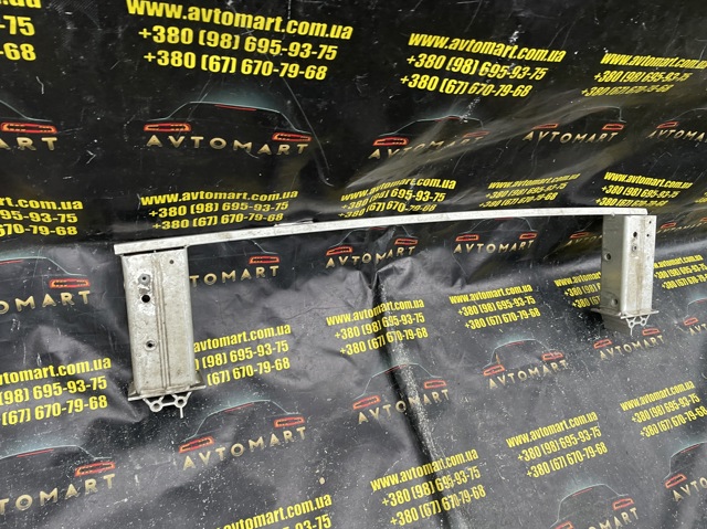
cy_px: 264
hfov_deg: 67.3
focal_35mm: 26
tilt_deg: -47.9
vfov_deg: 53.0
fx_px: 531
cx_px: 354
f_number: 1.6
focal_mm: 4.2
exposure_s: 1/75
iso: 125
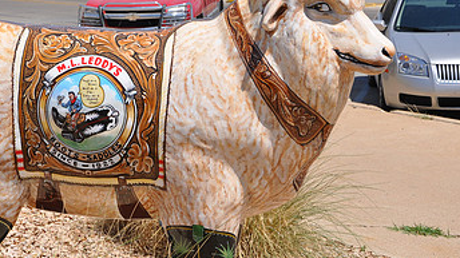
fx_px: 1097
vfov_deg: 13.4
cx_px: 154
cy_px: 161
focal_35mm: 90
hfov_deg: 23.6
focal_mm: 34
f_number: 9
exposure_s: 1/320
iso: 200
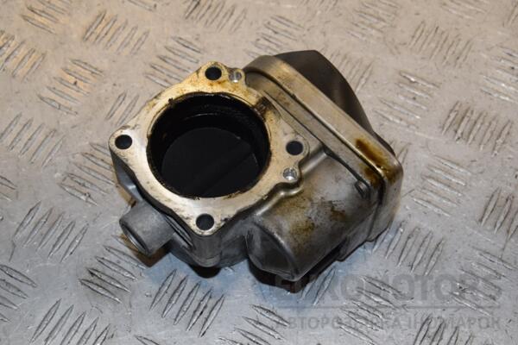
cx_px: 259
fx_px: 1079
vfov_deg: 18.2
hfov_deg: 27.0
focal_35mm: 75
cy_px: 172
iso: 800
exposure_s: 1/200
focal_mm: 50
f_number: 9
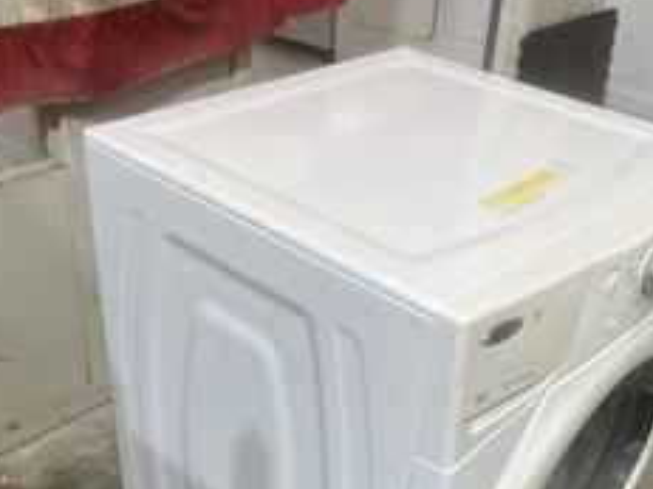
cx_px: 319
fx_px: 848
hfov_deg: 42.1
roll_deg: -3.0
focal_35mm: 45
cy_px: 401
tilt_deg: -35.7
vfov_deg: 31.2
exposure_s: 1/120
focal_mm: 5.1
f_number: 1.6
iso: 125
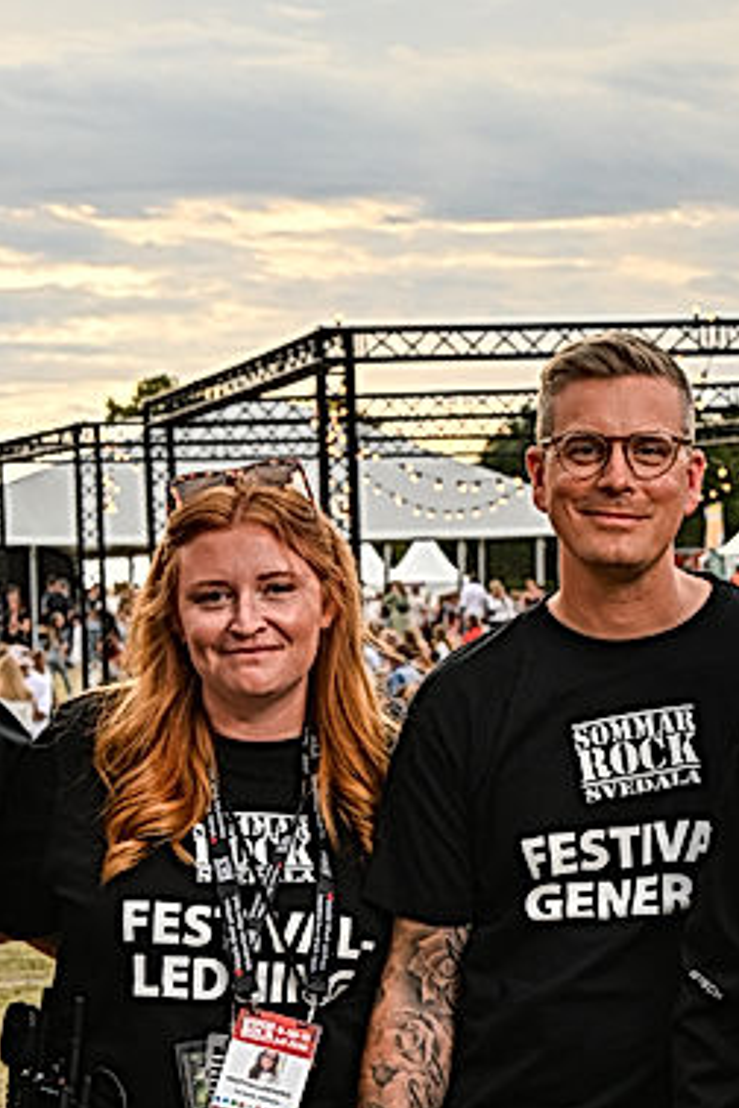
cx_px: 412
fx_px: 4003
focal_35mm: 130
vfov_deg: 15.6
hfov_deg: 10.5
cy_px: 1002
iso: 200
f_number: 8
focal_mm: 48
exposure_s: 1/160
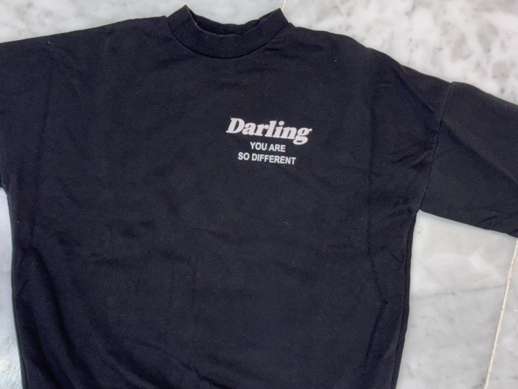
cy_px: 217
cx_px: 221
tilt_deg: -78.0
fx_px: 958
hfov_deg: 30.2
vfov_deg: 22.9
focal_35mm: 64
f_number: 1.78
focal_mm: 6.76
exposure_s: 1/50
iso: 80
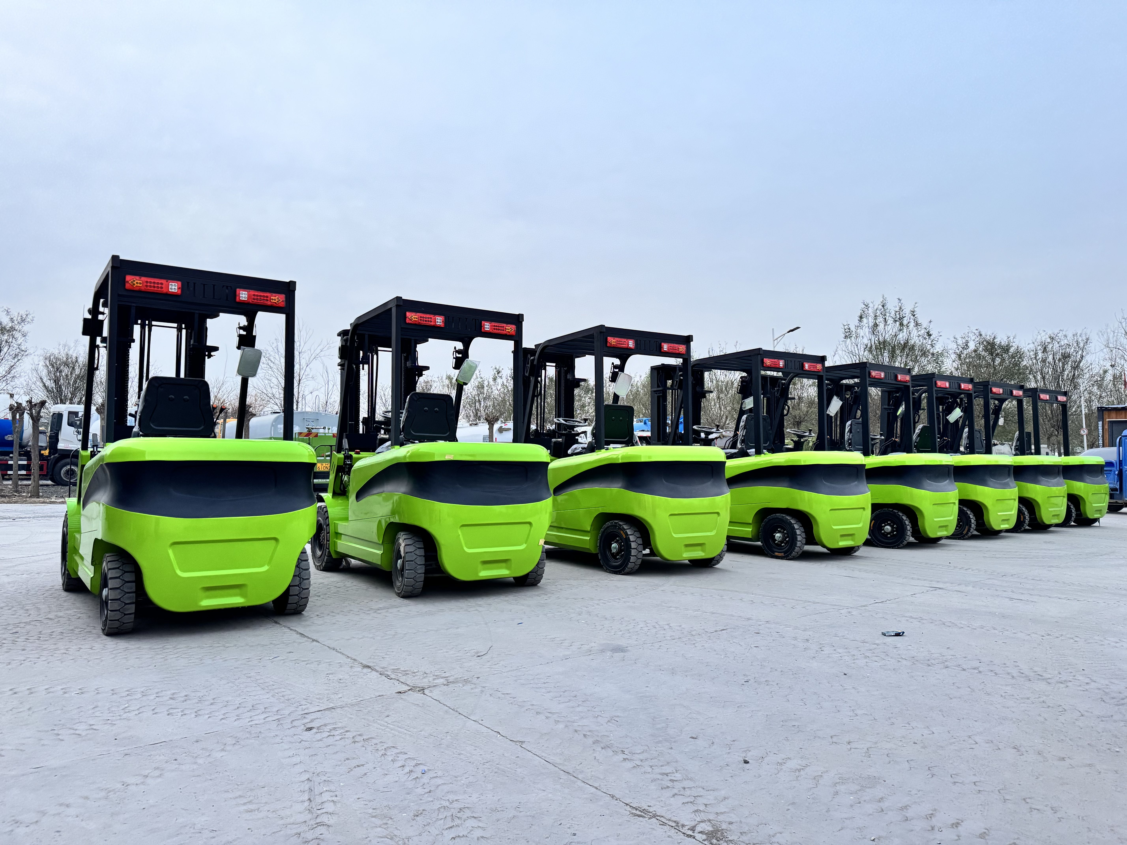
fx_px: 781
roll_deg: -0.3
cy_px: 422
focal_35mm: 24
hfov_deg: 71.6
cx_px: 564
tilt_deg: +2.1
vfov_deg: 56.8
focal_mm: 6.76
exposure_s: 1/60
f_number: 1.78
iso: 400
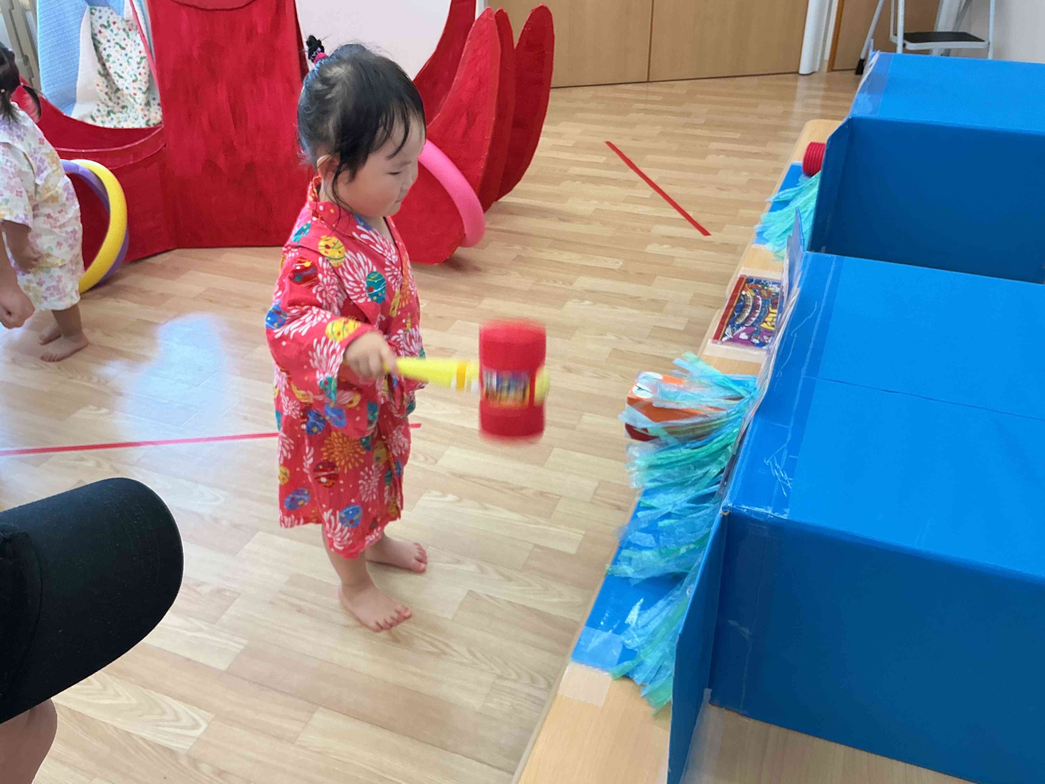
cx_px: 522
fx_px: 875
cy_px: 392
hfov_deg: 61.7
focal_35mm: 29
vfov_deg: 48.2
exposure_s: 1/120
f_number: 1.8
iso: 50
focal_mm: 3
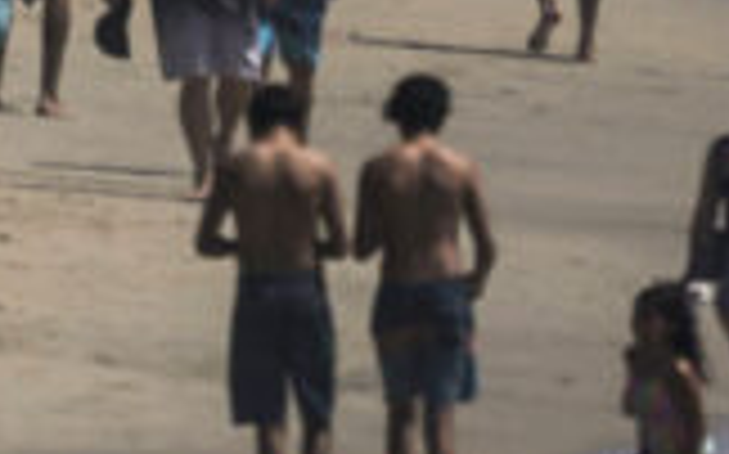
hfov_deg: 0.8
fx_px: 51282
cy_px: -820
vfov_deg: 0.5
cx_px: 454
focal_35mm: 2583
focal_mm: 400
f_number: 5.6
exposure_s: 1/2500
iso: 125
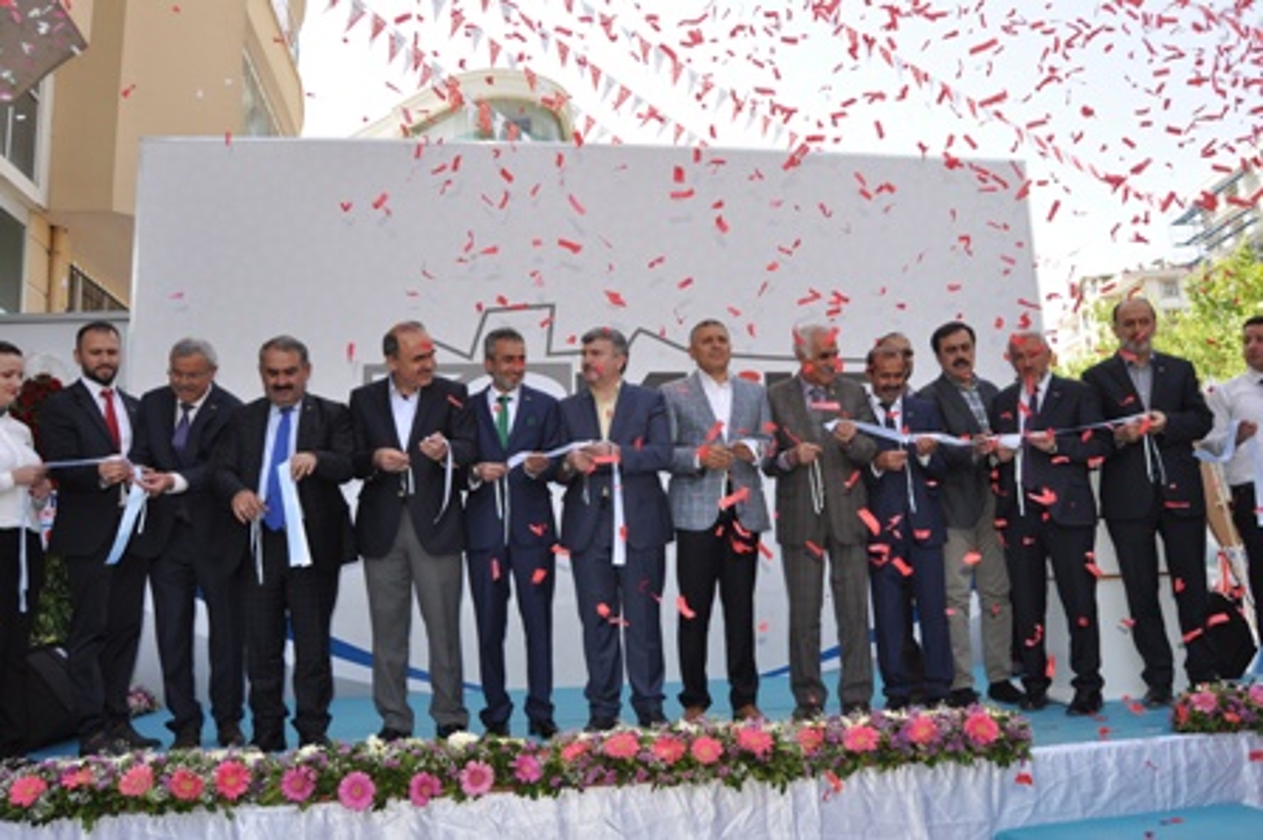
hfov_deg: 67.4
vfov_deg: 47.9
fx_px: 947
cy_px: 420
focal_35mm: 27
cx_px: 632
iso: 200
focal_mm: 18
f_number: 7.1
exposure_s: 1/200
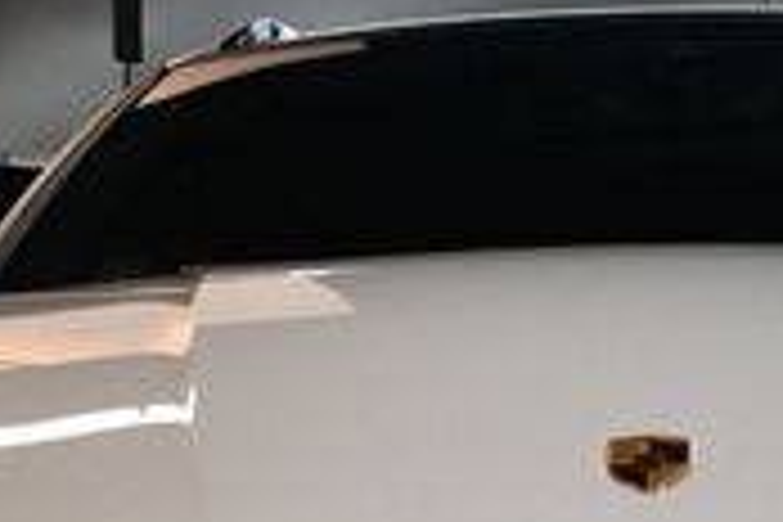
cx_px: 644
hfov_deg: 14.3
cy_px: 756
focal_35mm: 143
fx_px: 3110
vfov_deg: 9.4
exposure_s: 1/160
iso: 800
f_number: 3.8
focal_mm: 26
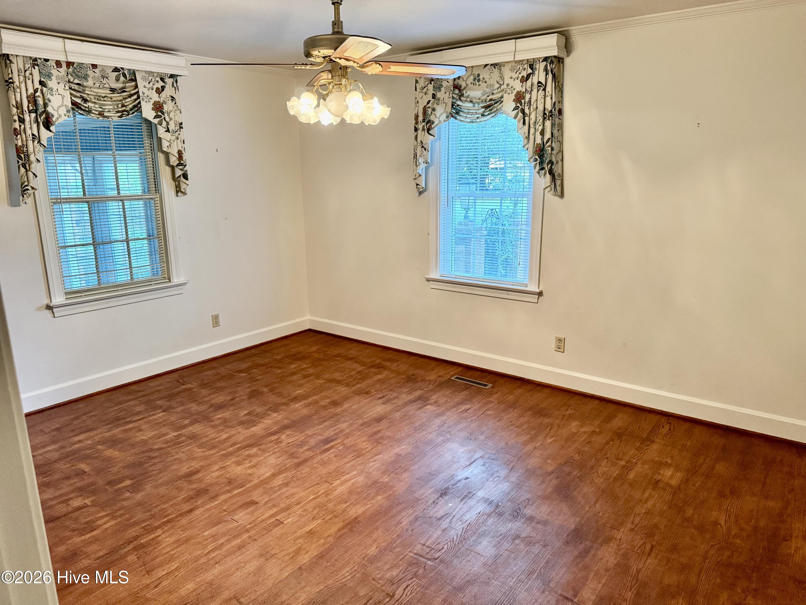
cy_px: 302
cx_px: 403
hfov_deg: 71.6
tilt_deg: -13.8
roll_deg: +0.6
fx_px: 559
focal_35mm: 24
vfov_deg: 56.8
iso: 400
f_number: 1.78
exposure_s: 1/60
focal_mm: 6.76
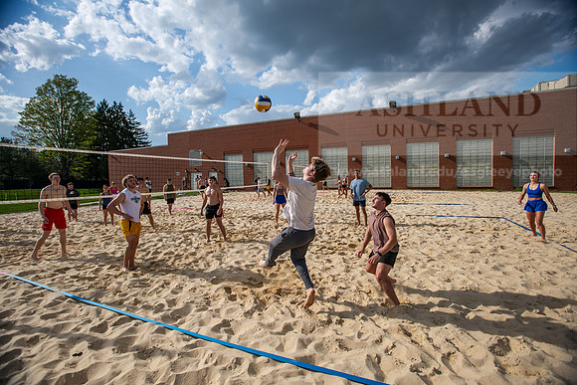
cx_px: 288
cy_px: 192
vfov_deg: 70.5
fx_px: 273
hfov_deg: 93.3
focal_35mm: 17
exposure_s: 1/640
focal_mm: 17
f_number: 4.5
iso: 125
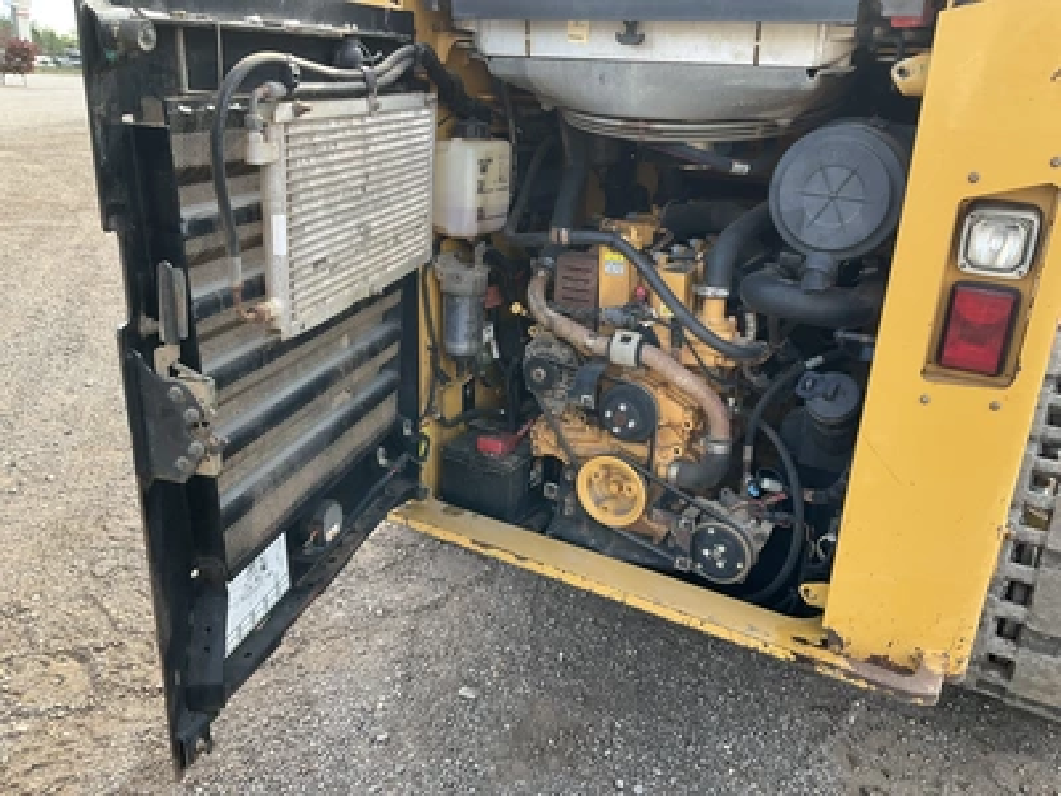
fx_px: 889
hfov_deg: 61.7
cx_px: 530
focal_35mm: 29
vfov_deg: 48.2
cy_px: 398
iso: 20
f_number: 1.8
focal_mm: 3
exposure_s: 1/122
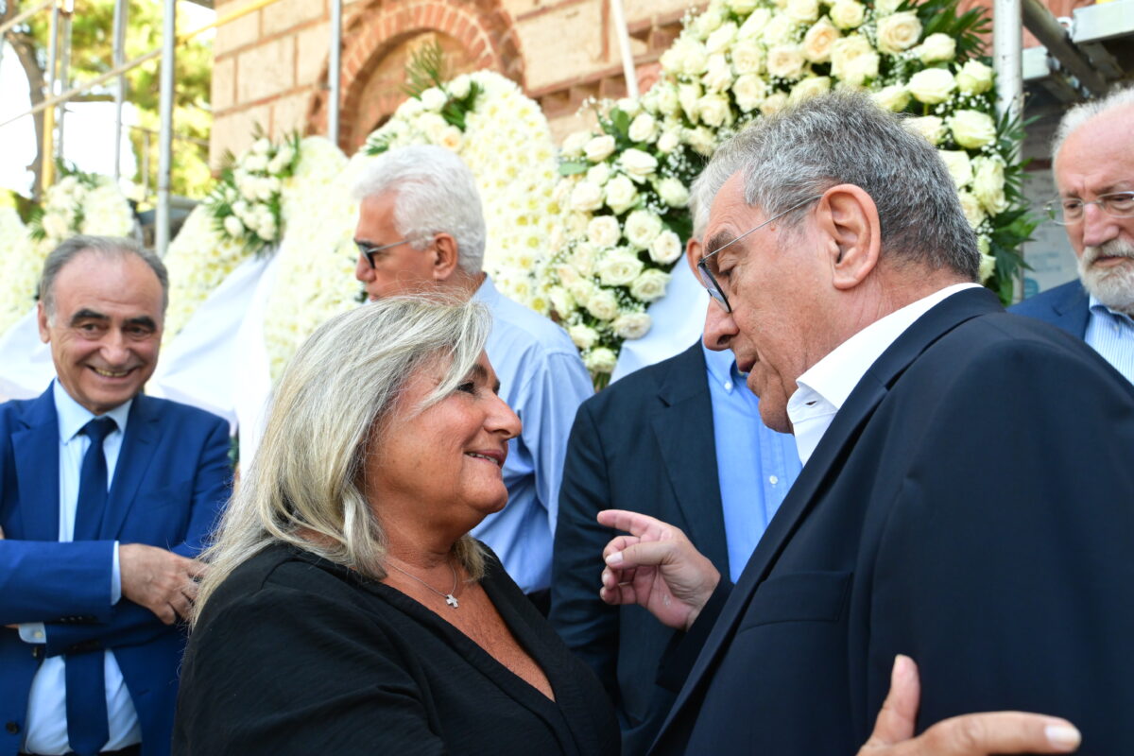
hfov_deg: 58.0
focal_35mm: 32
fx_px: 1024
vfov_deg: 40.5
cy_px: 378
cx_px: 567
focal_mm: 32.5
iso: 2000
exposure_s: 1/640
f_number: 5
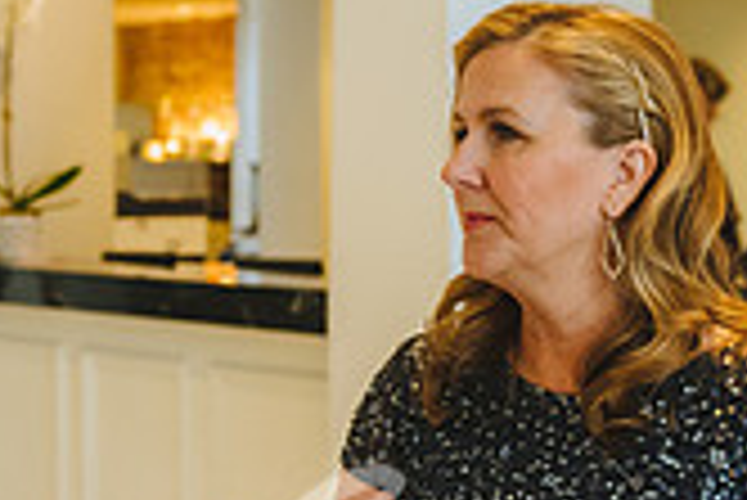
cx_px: 144
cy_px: 209
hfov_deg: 18.7
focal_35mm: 108
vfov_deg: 12.7
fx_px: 2243
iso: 1600
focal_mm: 31
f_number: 2.8
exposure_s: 1/250
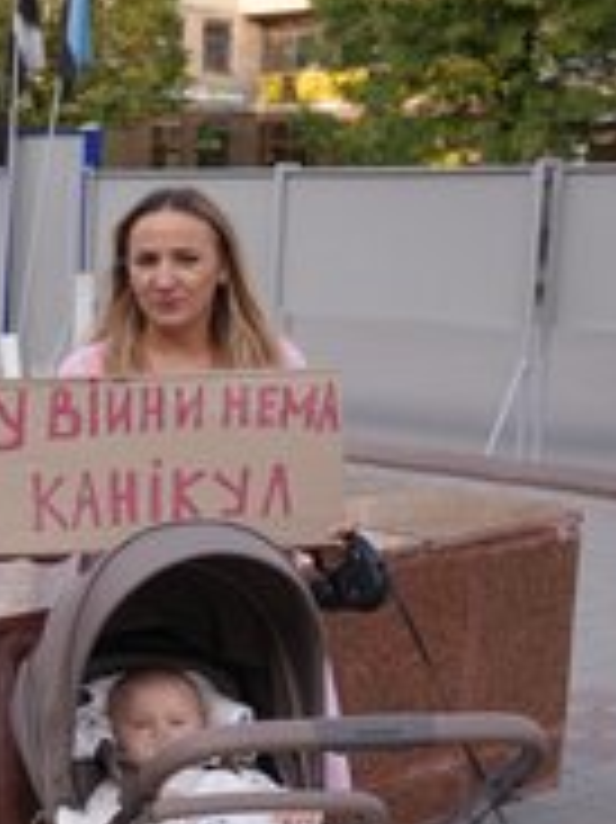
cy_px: 511
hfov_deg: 17.6
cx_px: -198
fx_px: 1853
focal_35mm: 78
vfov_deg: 25.0
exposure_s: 1/160
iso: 80
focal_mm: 37
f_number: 4
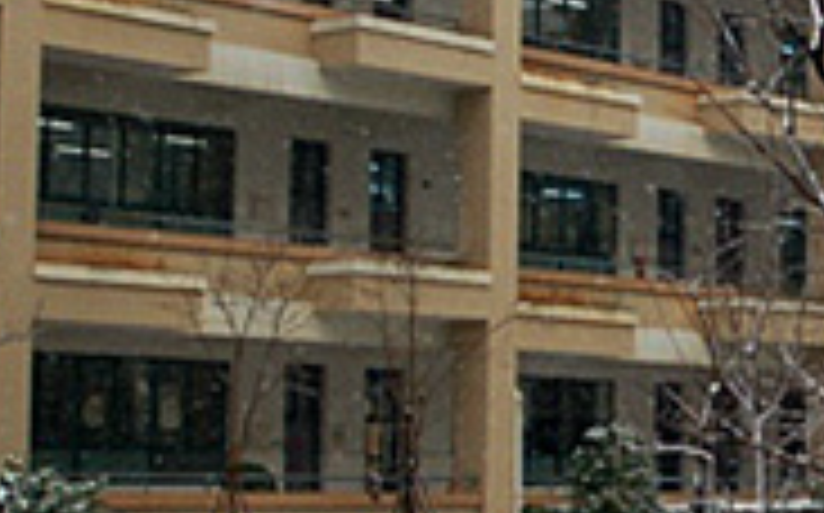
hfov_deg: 17.8
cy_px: 245
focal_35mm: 114
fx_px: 2558
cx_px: 838
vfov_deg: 11.5
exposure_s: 1/320
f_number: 4
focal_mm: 22
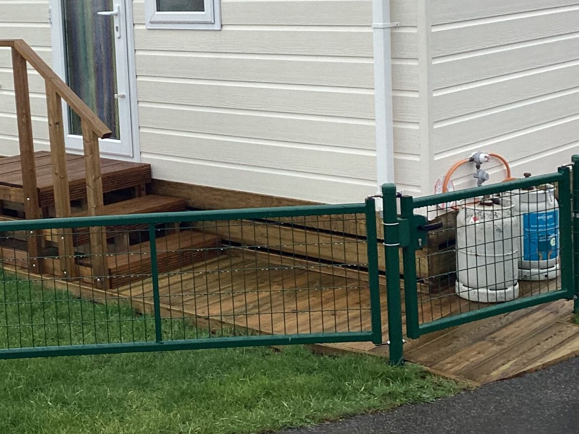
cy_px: 84
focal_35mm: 68
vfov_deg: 21.3
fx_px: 1137
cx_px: 174
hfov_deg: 28.3
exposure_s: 1/599
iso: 25
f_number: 2.4
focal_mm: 3.3
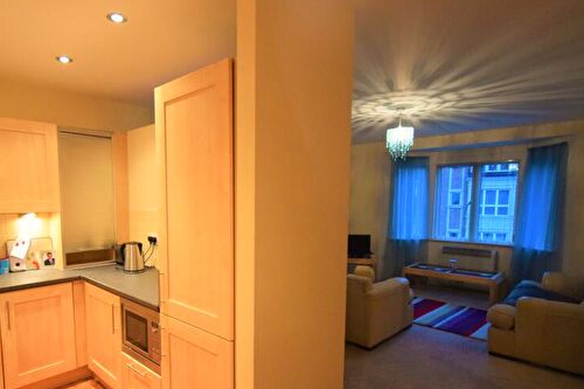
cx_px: 232
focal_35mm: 21
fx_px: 341
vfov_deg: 59.0
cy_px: 233
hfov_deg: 80.2
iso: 2800
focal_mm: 10
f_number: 4
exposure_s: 1/60
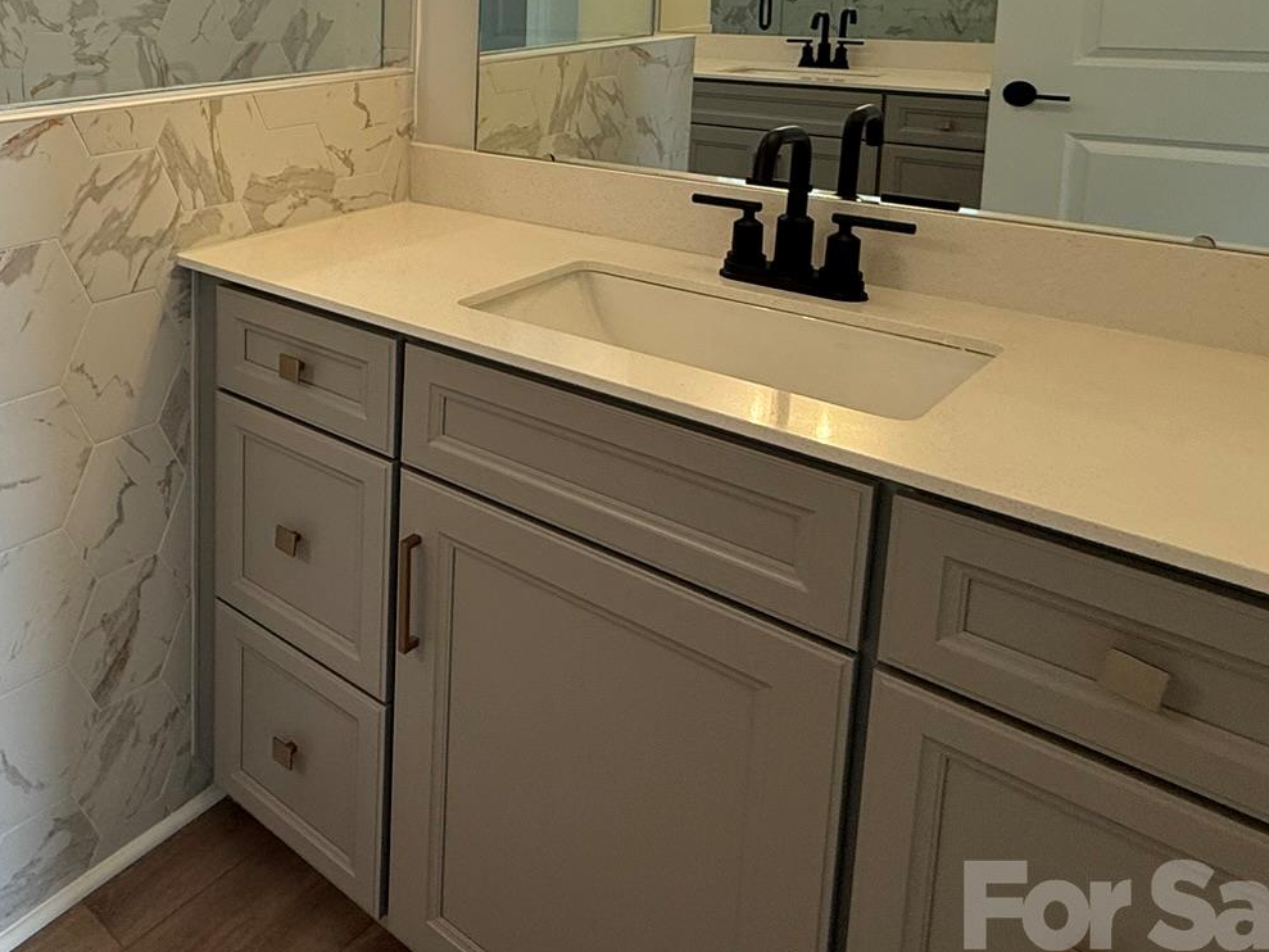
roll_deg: +1.4
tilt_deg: -7.9
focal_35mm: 29
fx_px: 1063
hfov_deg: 51.9
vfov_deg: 44.6
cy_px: 127
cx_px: 59
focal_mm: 2.22
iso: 125
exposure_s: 1/120
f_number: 2.2
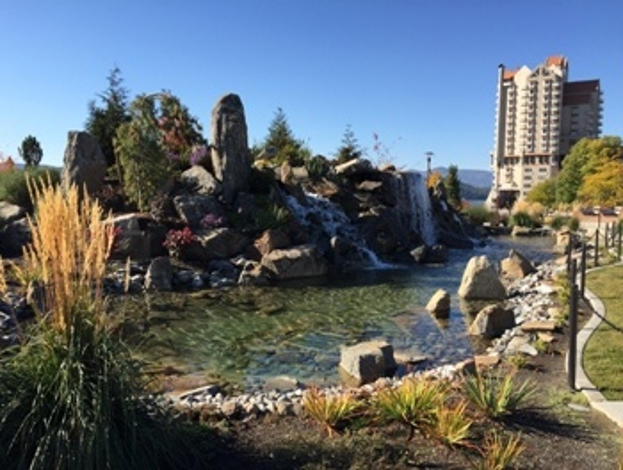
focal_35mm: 29
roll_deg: -1.4
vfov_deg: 48.4
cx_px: 312
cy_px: 235
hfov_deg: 61.6
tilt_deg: -3.4
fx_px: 523
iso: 32
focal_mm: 4.15
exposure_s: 1/1236
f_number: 2.2
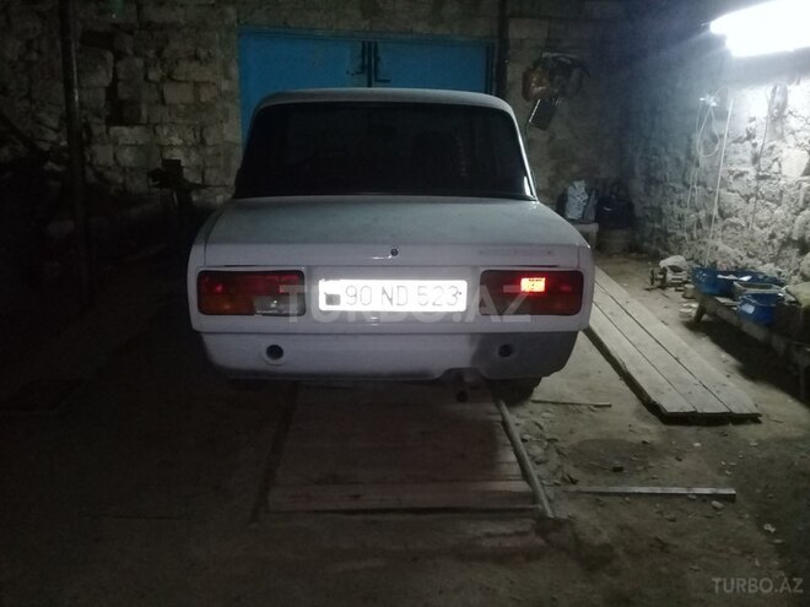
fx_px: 725
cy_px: 304
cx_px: 405
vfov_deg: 45.4
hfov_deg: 58.4
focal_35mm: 31
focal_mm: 3.3
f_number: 2.2
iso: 400
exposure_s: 1/33
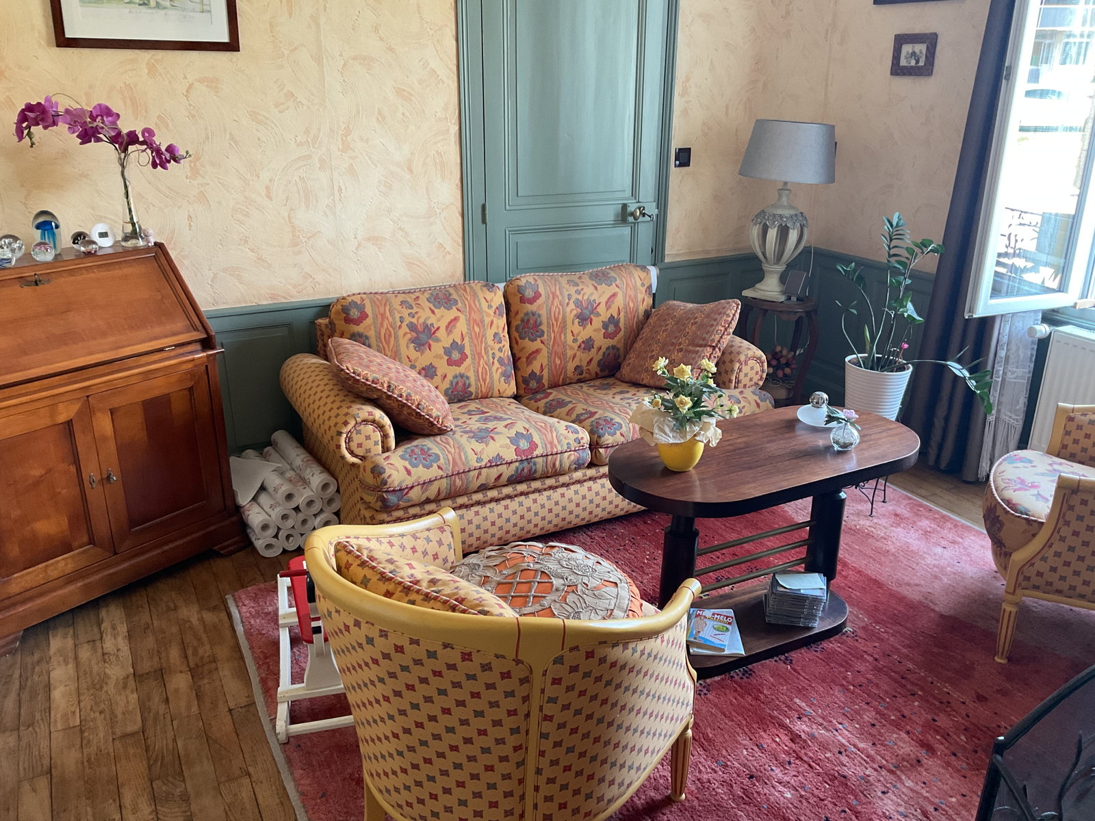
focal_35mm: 29
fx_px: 917
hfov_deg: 61.7
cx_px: 548
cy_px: 410
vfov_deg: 48.2
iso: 80
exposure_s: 1/60
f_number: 1.8
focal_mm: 3
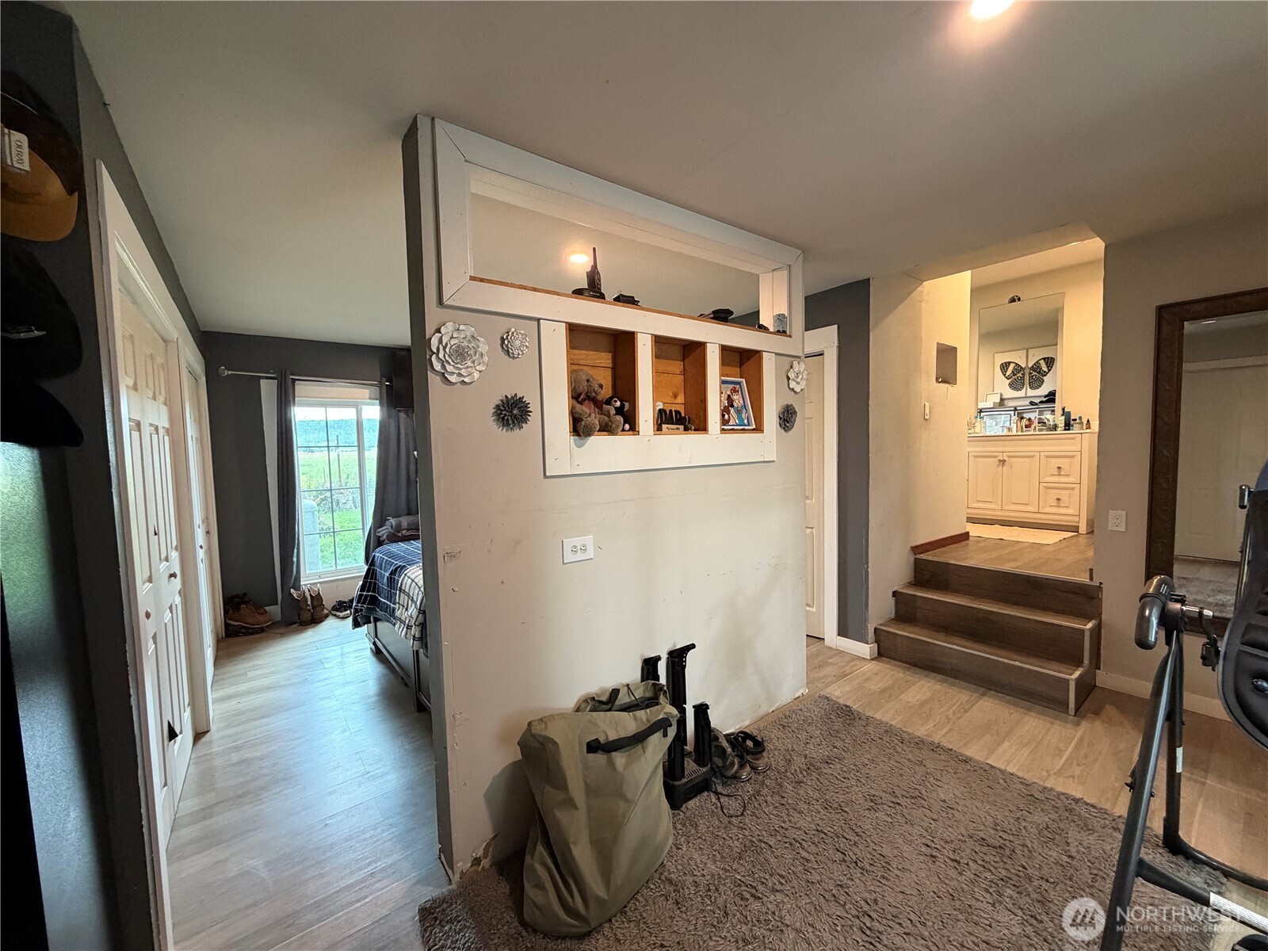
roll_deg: +1.1
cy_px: 476
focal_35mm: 14
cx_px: 634
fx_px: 513
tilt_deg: -3.7
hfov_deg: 102.1
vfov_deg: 85.7
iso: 500
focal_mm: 2.22
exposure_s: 1/57
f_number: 2.2
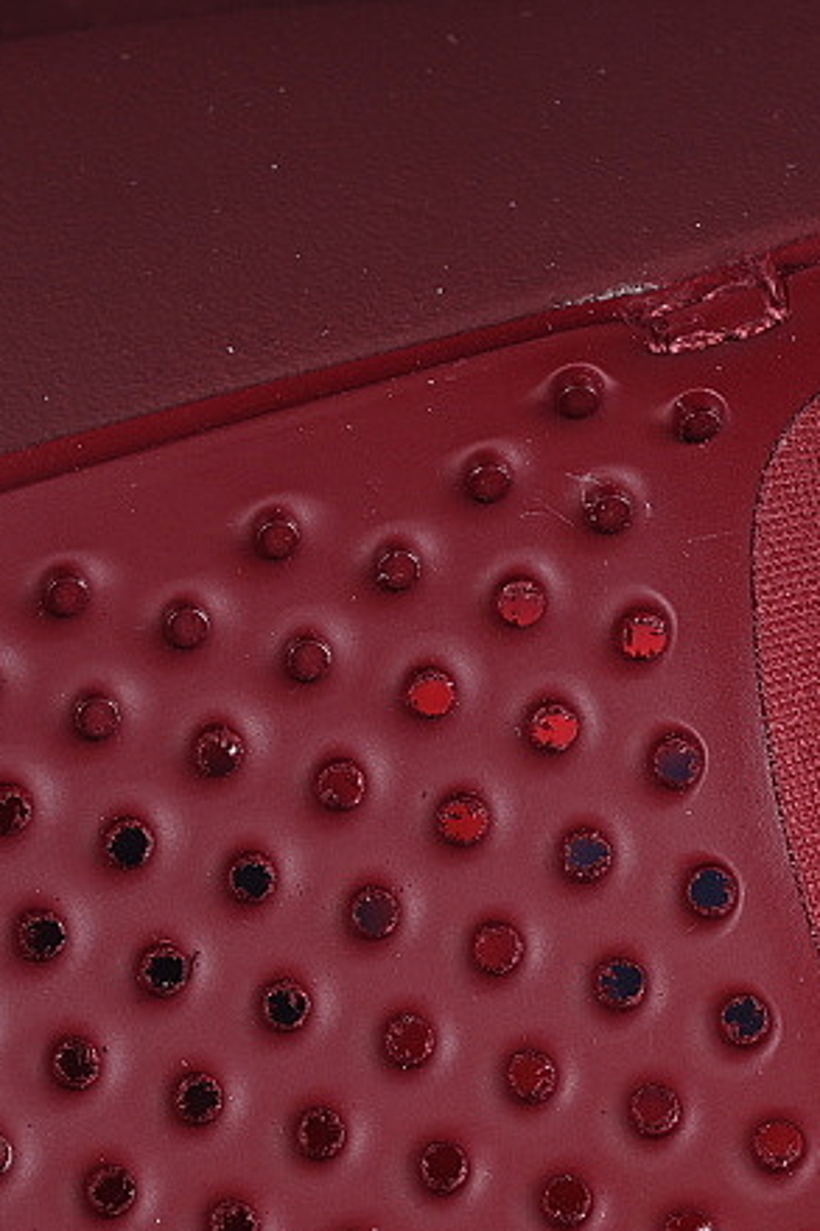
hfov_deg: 7.5
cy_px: 937
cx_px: 507
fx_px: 6291
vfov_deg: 11.2
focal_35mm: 184
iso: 160
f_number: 7.1
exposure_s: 1/60
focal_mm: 50
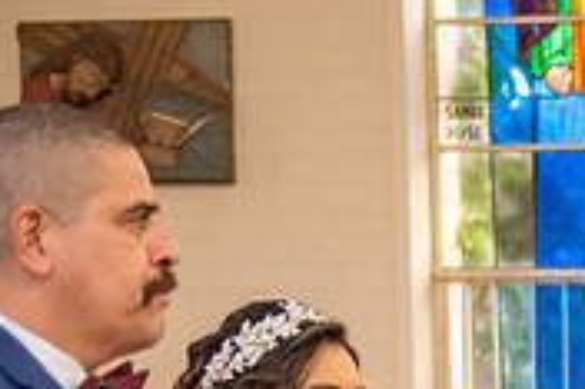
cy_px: 726
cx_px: 1189
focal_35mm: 220
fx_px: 3572
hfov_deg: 8.8
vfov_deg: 6.1
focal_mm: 50
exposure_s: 1/160
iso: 2000
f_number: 2.8
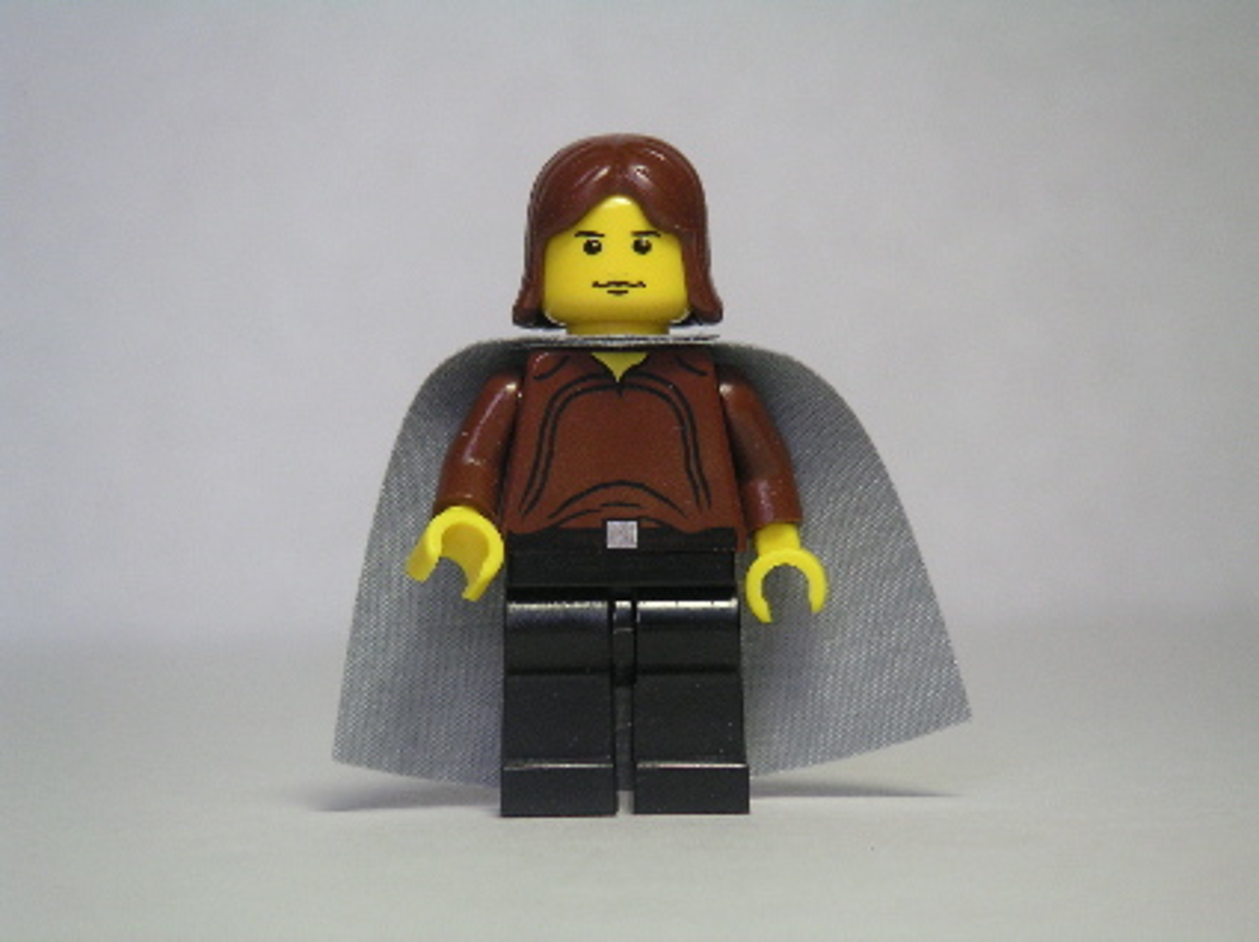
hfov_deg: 17.7
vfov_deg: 13.3
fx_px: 4034
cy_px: 471
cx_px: 630
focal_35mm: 111
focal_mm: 17.1
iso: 100
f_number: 3.6
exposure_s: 1/111
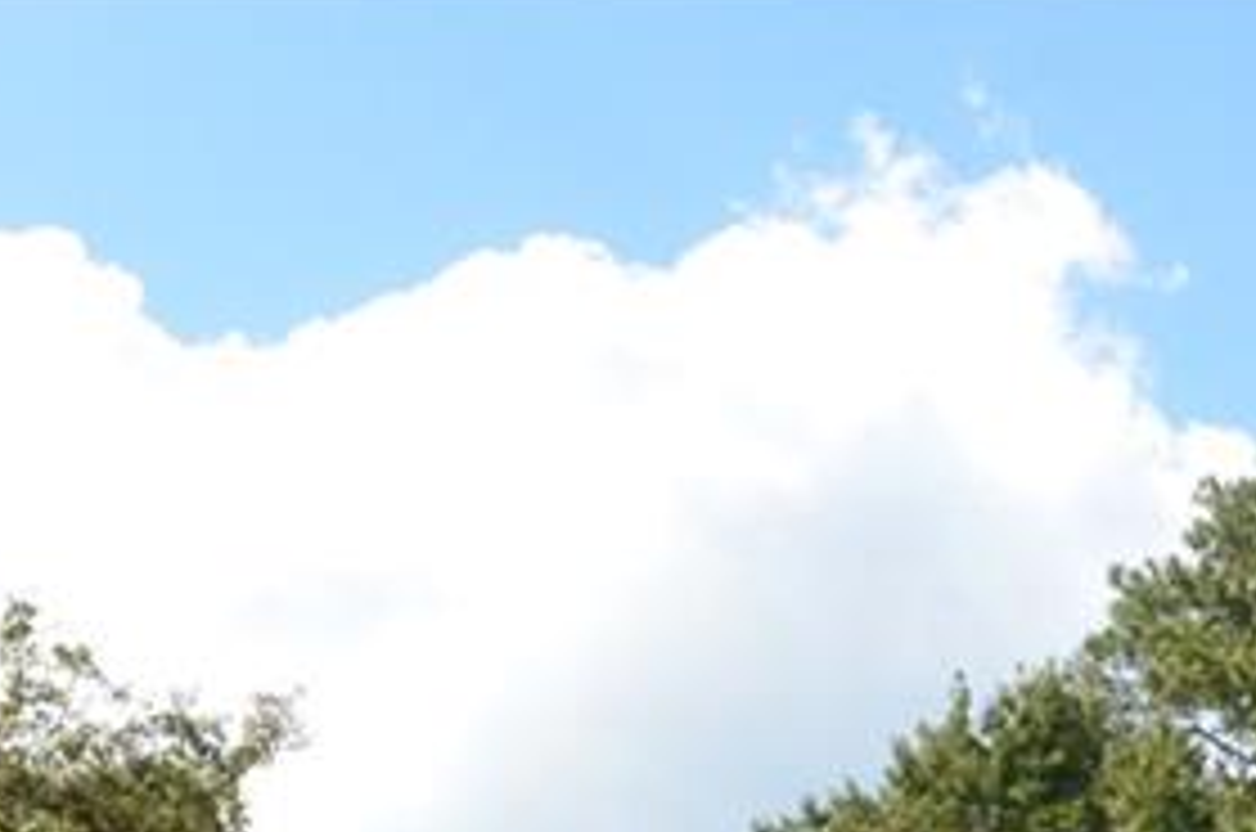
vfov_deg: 11.5
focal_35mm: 110
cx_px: 504
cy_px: 1495
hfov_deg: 18.6
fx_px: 3831
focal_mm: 20
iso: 1250
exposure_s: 1/800
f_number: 14
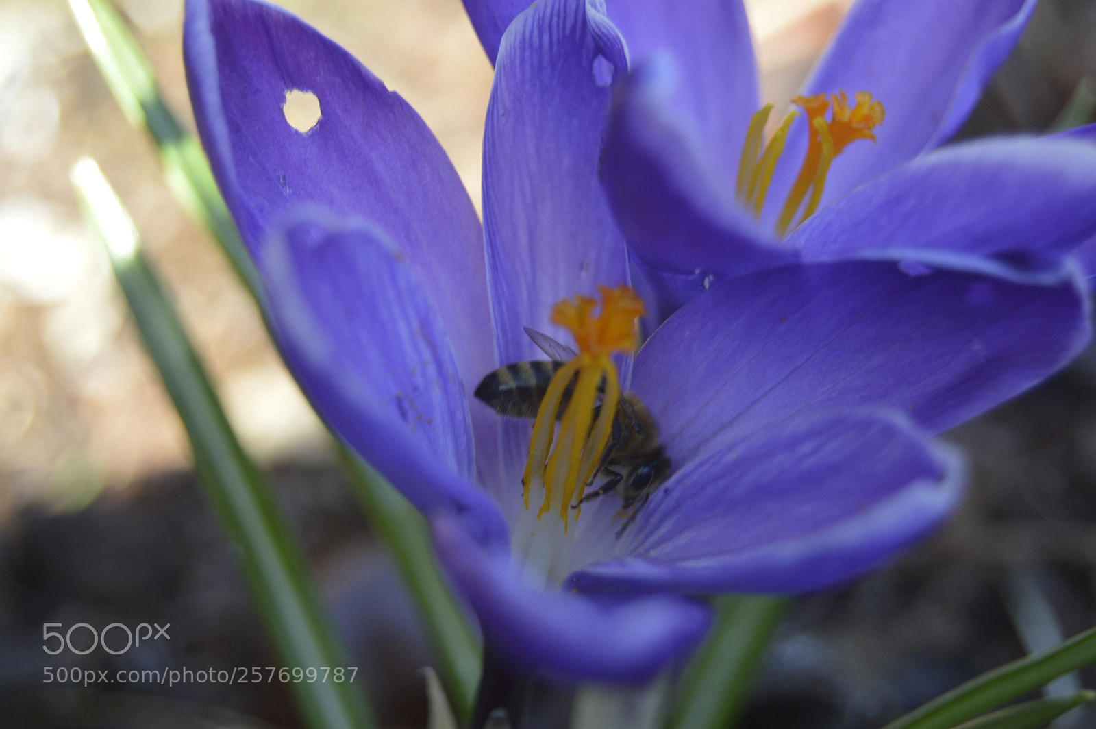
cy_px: 364
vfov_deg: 16.5
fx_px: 2510
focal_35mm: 82
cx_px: 548
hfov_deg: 24.6
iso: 220
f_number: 5.6
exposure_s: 1/125
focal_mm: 55
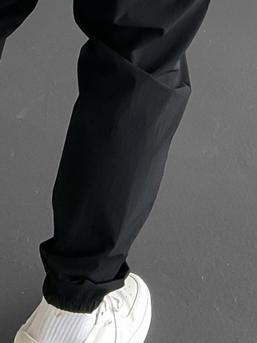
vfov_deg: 15.9
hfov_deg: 13.1
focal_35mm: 113
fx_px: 1119
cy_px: -187
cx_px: 63
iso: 40
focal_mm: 3
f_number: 1.8
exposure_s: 1/120
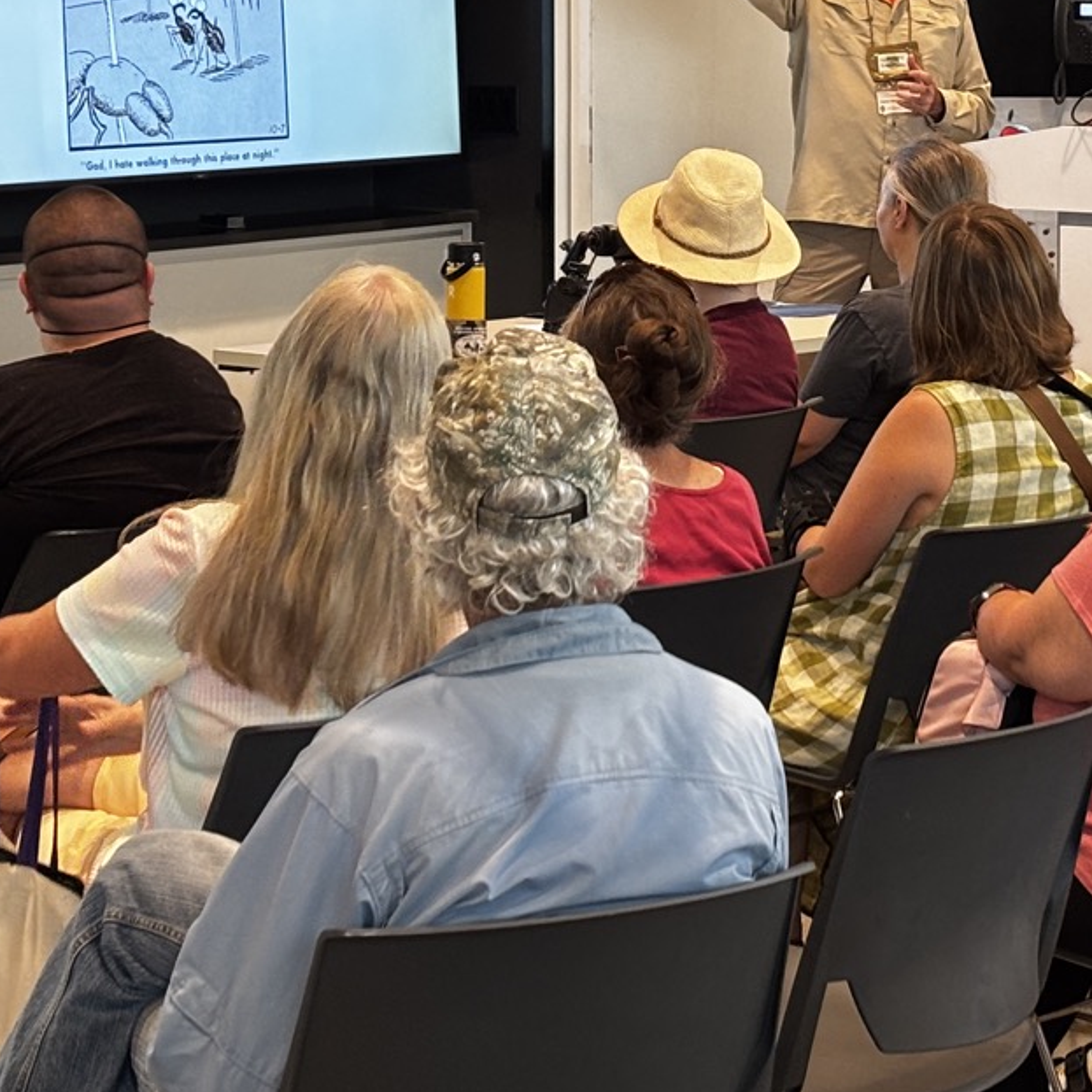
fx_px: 4211
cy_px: 161
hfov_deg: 14.7
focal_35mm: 118
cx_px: 813
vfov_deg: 14.7
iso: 125
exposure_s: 1/60
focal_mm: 5.96
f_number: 1.6
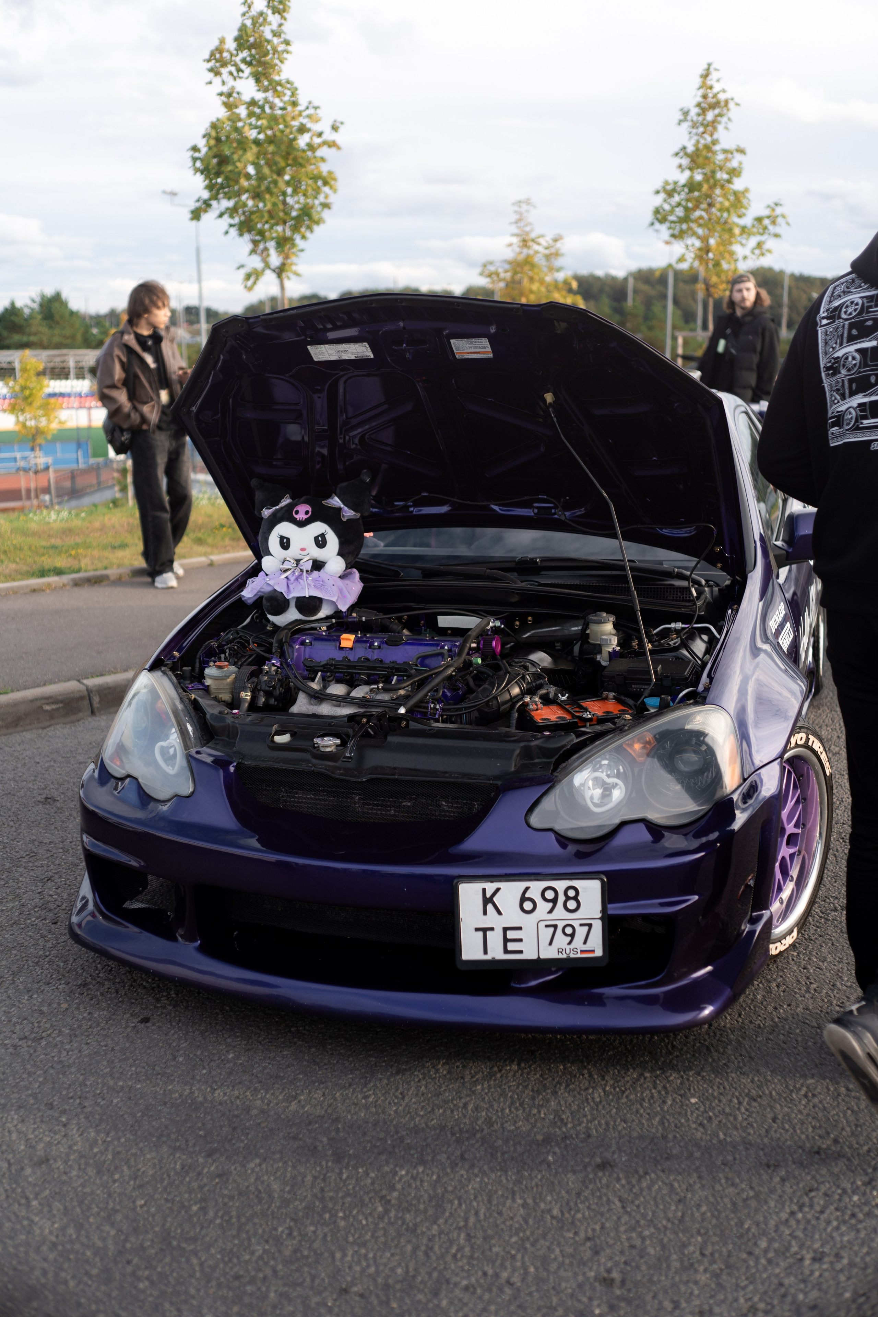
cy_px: 658
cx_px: 439
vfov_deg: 54.4
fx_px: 1280
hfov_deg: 37.9
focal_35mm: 35
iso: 100
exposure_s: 1/640
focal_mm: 35
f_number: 2.2
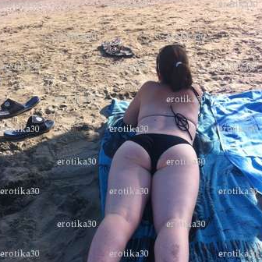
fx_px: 394
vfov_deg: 36.2
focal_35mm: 46
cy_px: 187
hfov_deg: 36.8
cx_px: 138
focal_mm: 3.85
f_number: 2.8
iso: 80
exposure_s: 1/569
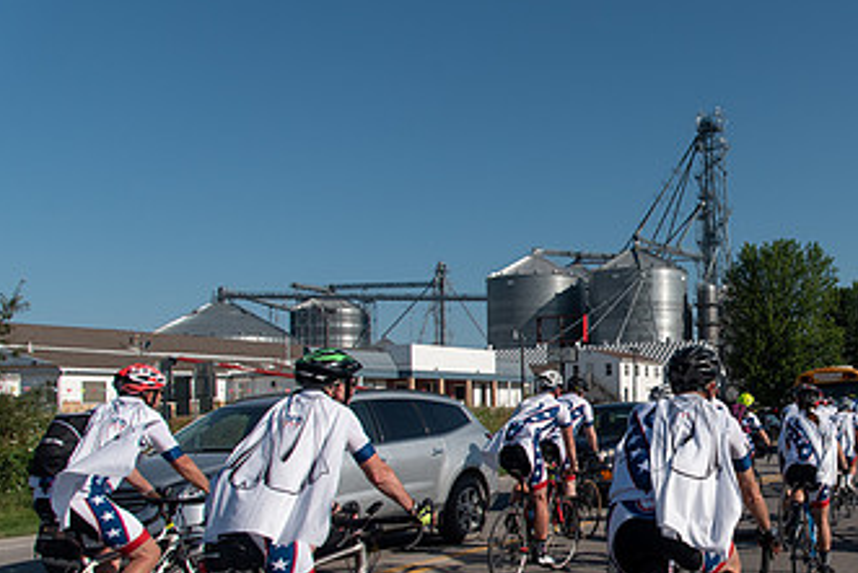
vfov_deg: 31.7
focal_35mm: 42
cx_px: 741
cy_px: 369
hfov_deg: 43.2
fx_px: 1001
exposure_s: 1/1600
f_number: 6.3
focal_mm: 24
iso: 200
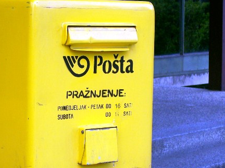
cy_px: 95
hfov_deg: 15.3
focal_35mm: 129
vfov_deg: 11.5
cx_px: 88
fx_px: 838
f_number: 4.3
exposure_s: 1/114
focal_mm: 14.3
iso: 80
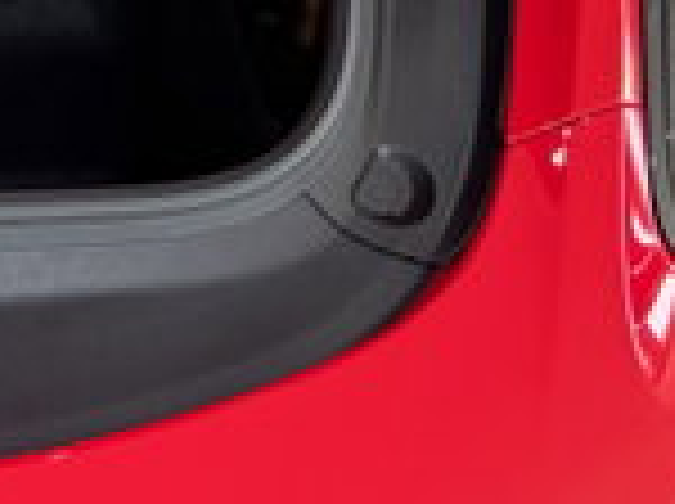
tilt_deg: -23.3
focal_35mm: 123
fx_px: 2395
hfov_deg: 15.1
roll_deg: -0.1
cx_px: -270
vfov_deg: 10.2
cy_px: -756
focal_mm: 6.76
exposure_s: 1/121
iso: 200
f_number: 1.78
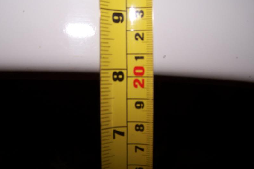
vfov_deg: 33.4
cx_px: 126
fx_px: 282
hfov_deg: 48.4
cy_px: 83
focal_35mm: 40
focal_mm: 6.3
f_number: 2.8
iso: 80
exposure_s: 1/60
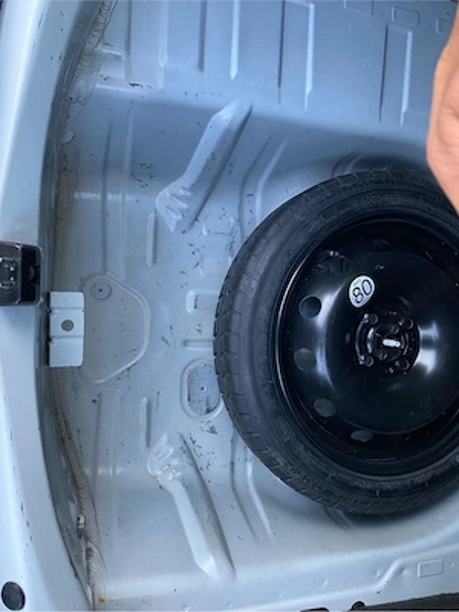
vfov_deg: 67.3
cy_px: 306
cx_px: 230
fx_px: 460
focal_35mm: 26
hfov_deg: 53.1
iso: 125
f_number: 1.8
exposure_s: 1/74
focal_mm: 4.25
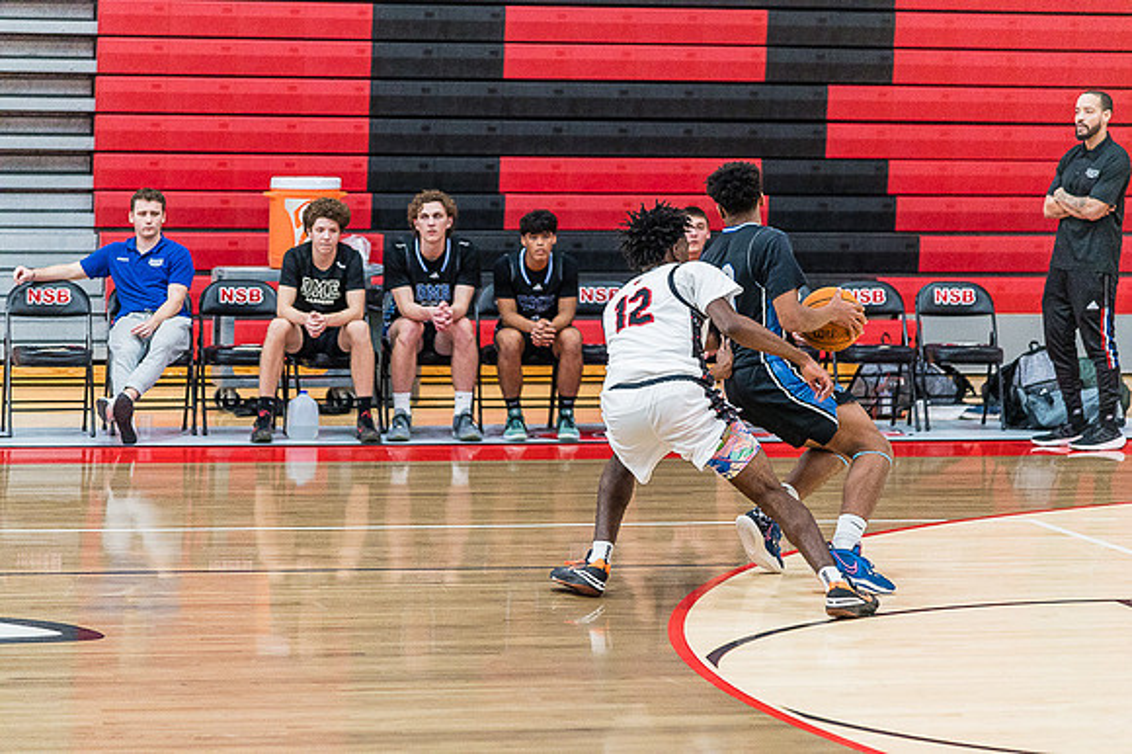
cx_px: 566
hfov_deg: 17.1
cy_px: 377
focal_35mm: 120
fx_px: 3771
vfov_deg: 11.4
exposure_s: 1/320
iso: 5000
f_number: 4
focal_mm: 120
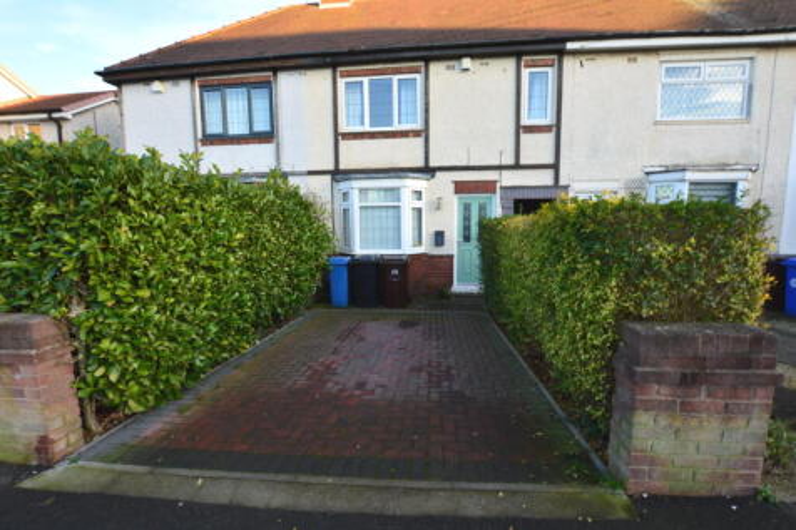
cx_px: 398
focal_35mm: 15
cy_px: 265
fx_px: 332
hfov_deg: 100.4
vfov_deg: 77.3
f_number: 8
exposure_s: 1/80
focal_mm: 10
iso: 400
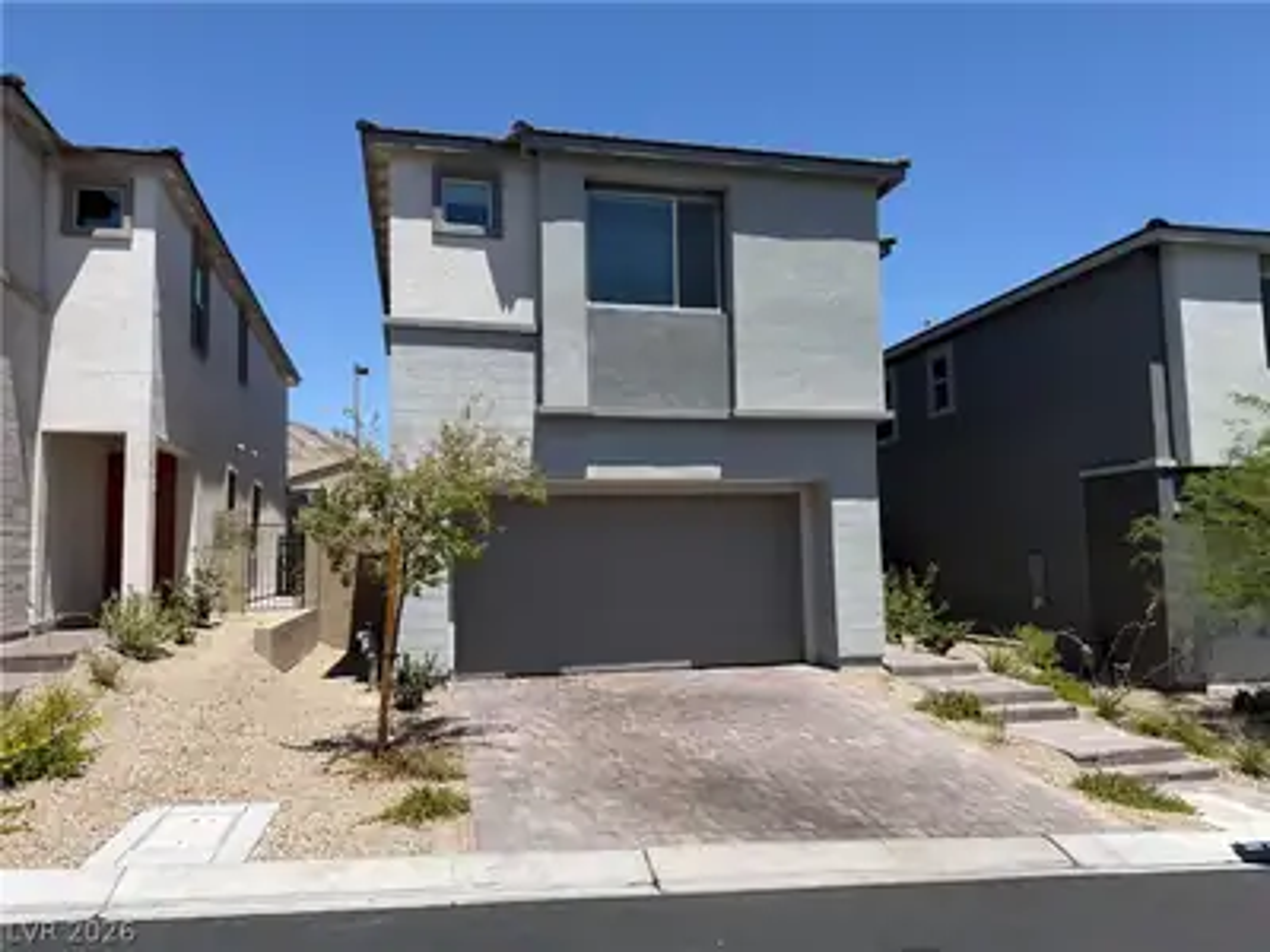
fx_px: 881
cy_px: 476
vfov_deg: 56.8
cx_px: 635
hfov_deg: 71.6
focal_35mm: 24
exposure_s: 1/4975
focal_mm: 6.76
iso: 80
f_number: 1.78
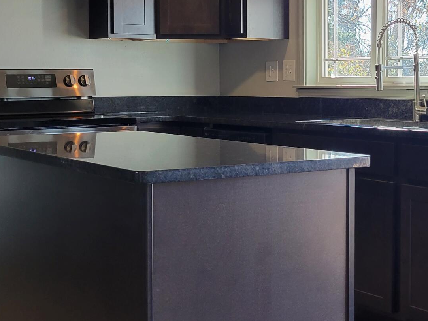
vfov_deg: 20.4
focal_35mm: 72
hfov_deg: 26.6
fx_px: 891
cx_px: 328
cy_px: 113
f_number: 1.8
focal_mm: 5.4
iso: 100
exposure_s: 1/119
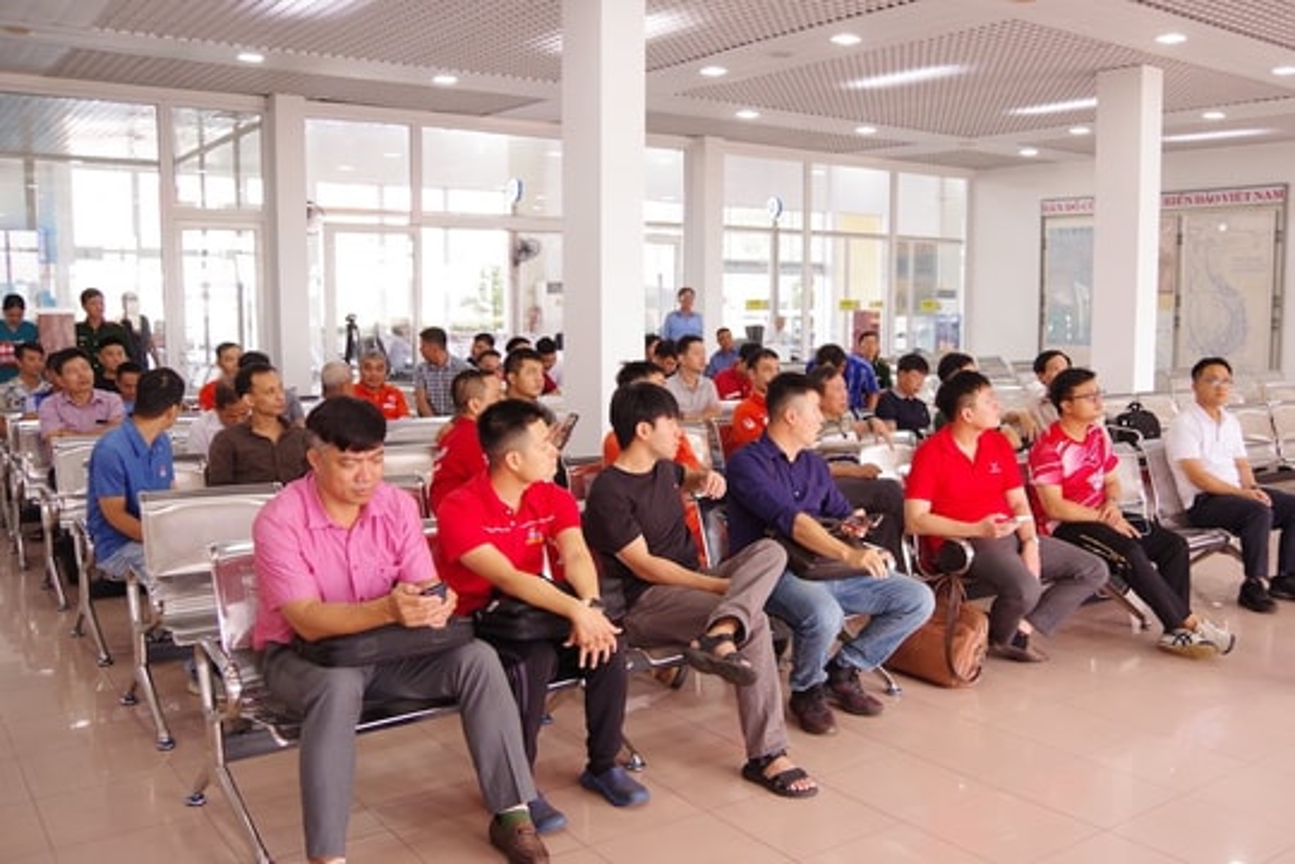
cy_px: 432
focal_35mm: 27
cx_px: 648
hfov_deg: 67.4
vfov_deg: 47.9
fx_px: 971
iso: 400
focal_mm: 18
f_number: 3.5
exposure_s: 1/40
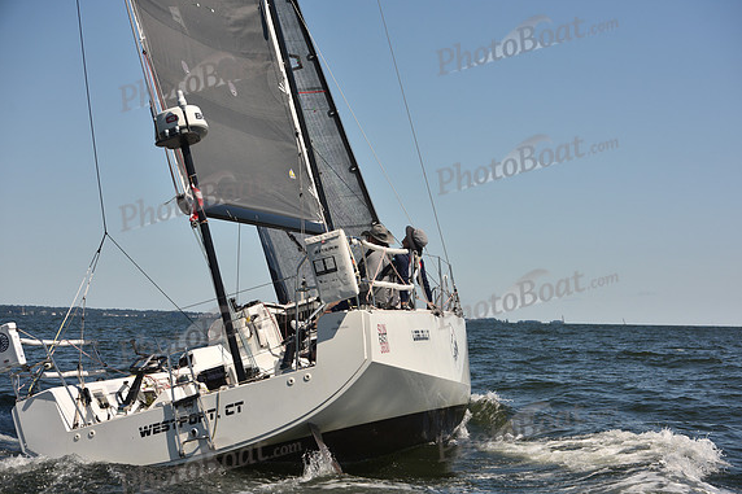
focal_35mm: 71
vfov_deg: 19.2
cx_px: 370
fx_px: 1463
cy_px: 247
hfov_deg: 28.5
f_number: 5.6
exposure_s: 1/1250
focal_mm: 70
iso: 250
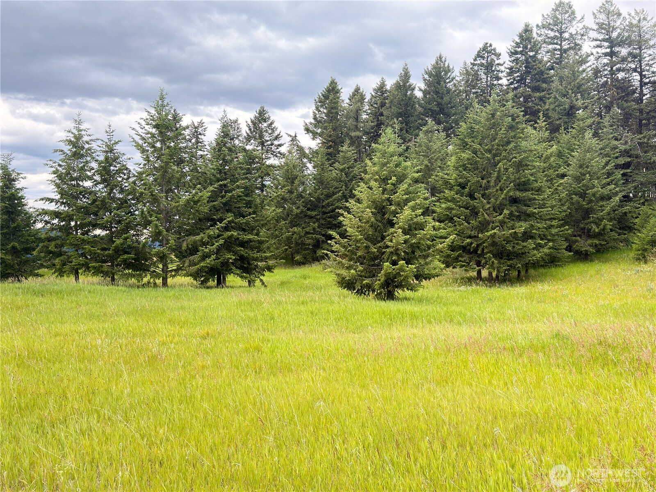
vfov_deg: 40.7
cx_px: 328
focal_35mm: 35
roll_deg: -0.2
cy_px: 246
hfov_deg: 52.6
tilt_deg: -1.3
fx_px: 663
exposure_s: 1/446
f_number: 1.78
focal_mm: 6.76
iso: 80
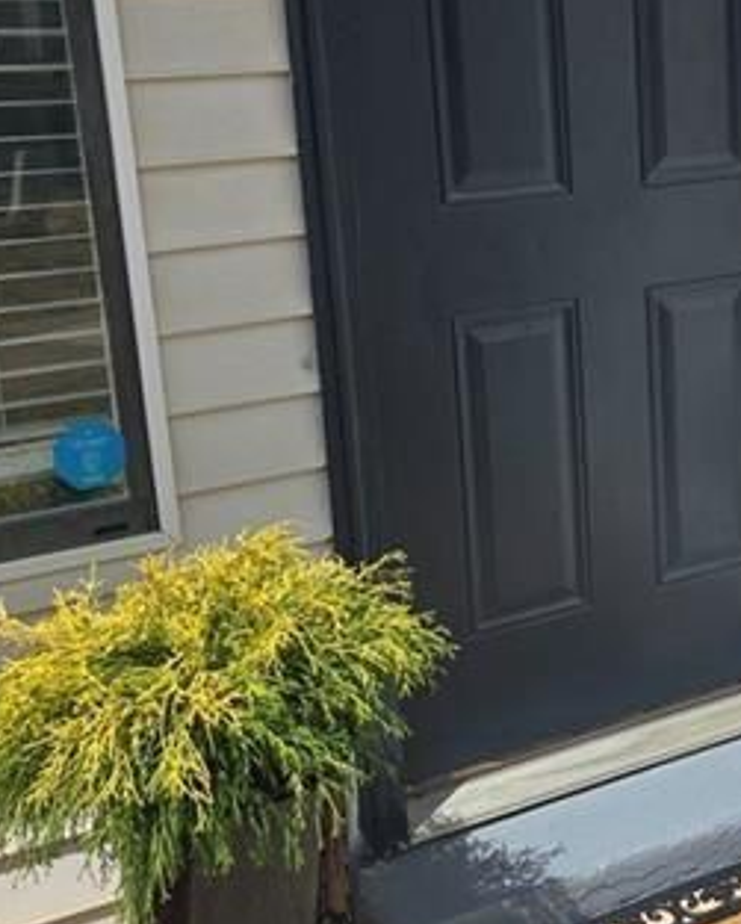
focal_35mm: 55
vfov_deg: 33.9
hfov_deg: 26.8
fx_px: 1506
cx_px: 644
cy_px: 345
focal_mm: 6.3
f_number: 1.7
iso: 12
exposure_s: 1/1013
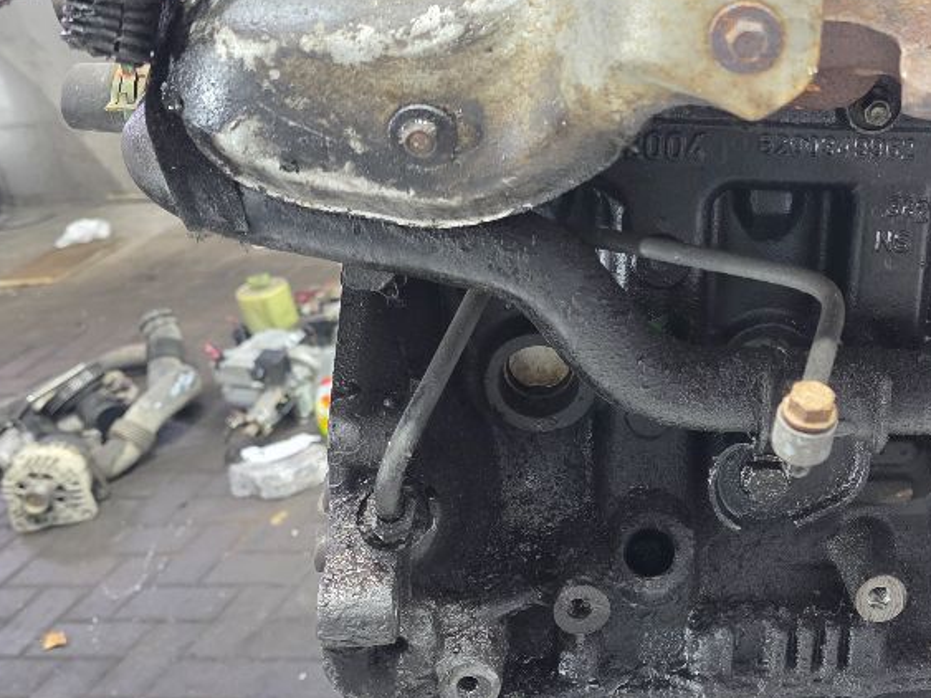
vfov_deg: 29.6
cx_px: 833
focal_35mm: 49
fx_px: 1318
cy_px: 299
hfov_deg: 36.6
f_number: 1.7
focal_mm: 6.3
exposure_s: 1/100
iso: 640
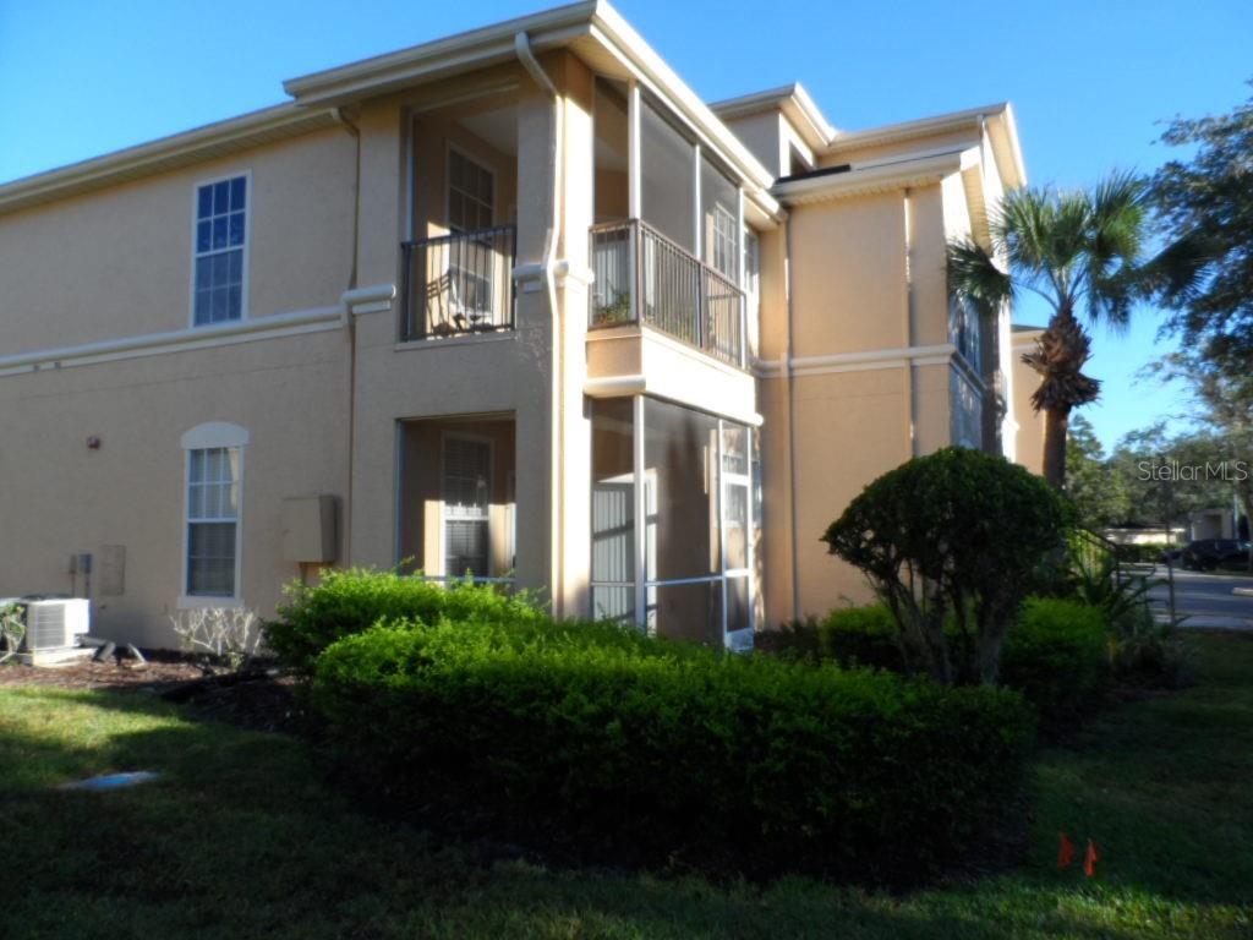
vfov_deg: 56.8
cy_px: 470
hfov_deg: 71.6
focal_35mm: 24
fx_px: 869
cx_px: 626
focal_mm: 4
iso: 80
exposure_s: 1/350
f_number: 3.2
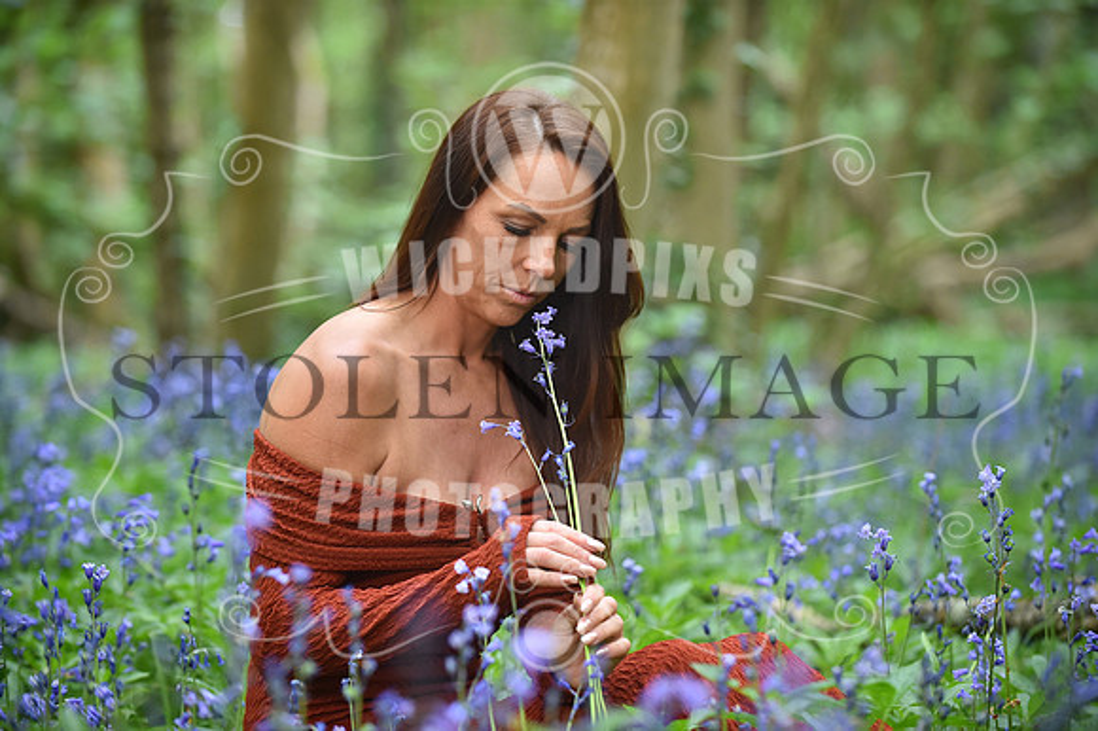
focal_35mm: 130
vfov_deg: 10.5
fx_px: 3963
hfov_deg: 15.8
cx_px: 549
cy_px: 366
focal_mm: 130
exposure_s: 1/400
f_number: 3.2
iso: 1600
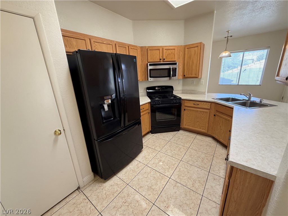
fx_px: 116
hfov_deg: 102.1
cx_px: 144
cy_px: 108
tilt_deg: -14.6
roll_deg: +3.0
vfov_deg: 85.7
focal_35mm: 14
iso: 250
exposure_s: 1/60
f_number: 2.2
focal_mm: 2.22
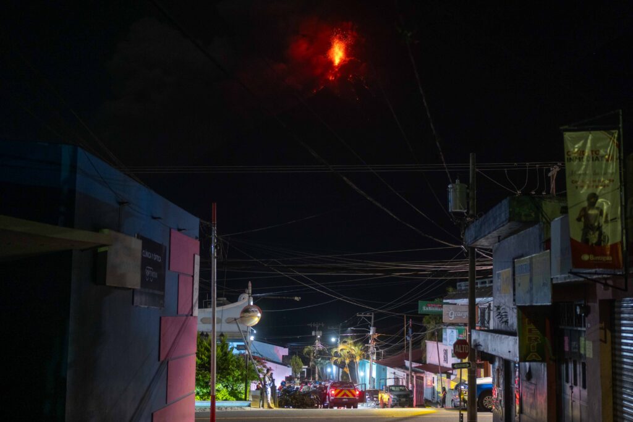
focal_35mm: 50
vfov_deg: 27.0
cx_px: 316
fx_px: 879
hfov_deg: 39.6
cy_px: 211
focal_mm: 50
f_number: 2
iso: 1600
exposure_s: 1/25
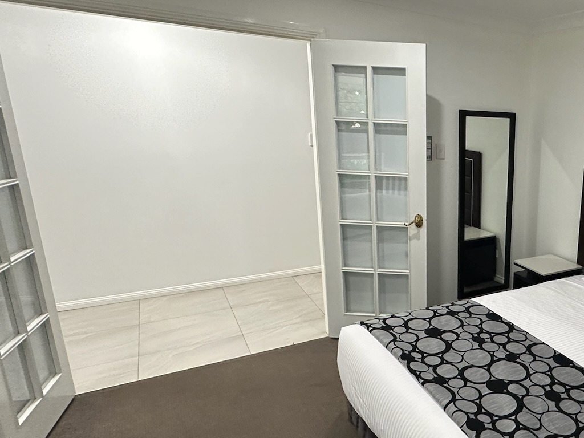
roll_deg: -2.2
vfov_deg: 49.6
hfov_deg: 55.5
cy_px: 246
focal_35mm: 28
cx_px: 520
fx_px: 472
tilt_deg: -14.6
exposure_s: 1/100
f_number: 2.2
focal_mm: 2.22
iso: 320
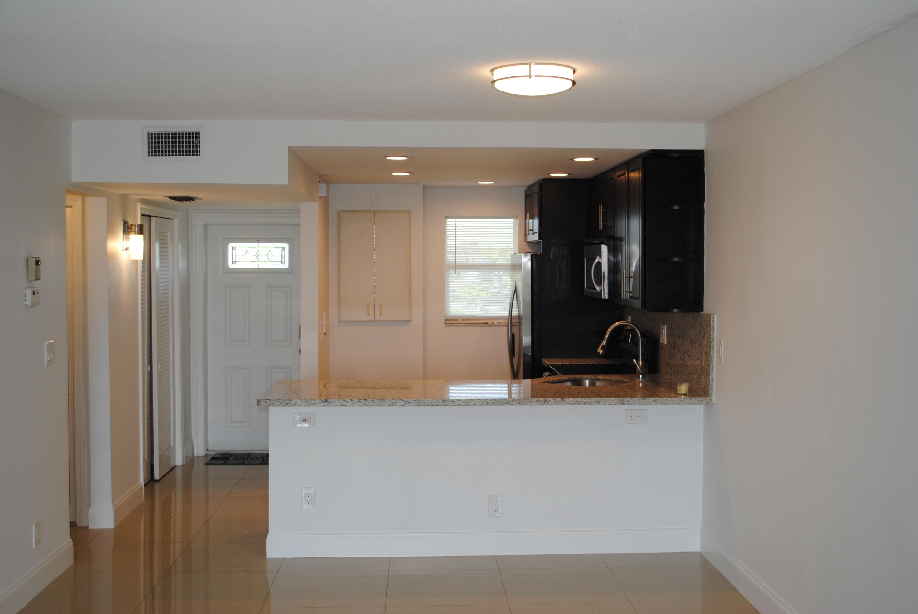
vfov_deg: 34.3
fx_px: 996
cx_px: 459
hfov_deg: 49.5
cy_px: 307
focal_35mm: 39
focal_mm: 26
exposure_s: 1/60
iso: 200
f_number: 4.2
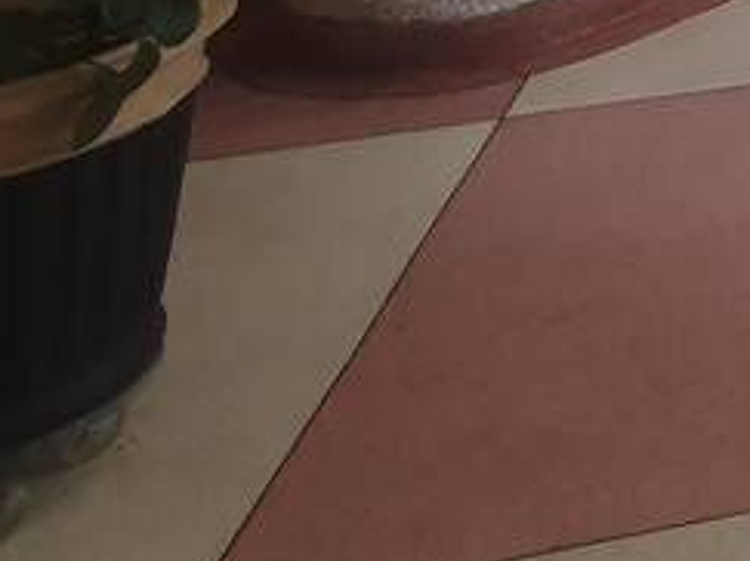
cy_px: -737
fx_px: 1667
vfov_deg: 14.1
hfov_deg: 16.8
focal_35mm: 77
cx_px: 1599
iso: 100
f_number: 2.2
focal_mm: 1.8
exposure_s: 1/60
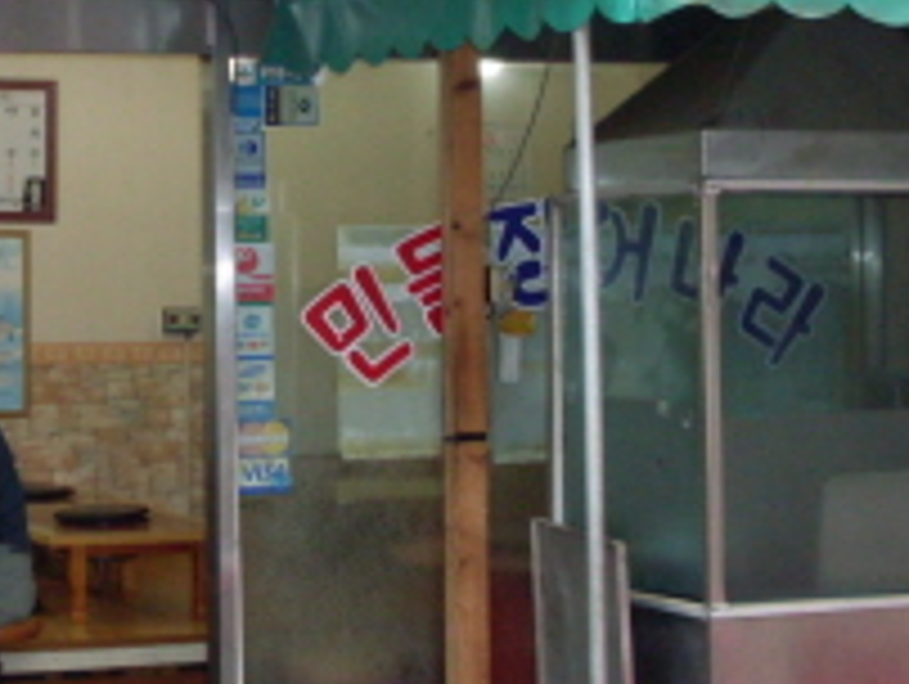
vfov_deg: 15.6
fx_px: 2471
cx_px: 58
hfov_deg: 20.3
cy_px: 124
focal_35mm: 94
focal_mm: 6.3
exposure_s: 1/45
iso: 160
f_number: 2.8
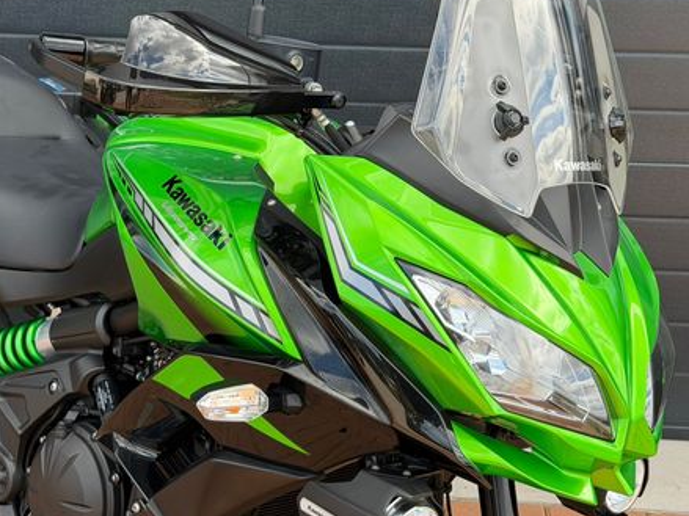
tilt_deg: -19.7
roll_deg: +0.5
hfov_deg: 27.8
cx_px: 339
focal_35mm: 70
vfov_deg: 21.0
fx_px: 1393
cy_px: 253
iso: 64
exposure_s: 1/917
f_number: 1.78
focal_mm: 6.76
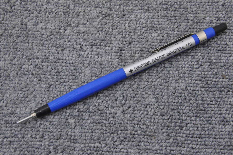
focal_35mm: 99
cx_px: 116
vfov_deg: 13.8
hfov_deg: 20.6
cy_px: 78
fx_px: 640
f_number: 20
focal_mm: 66
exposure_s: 1/50
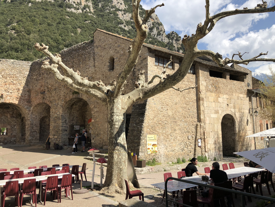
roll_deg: +1.5
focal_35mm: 28
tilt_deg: +6.7
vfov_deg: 49.7
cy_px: 104
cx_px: 138
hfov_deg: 63.4
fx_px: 222
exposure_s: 1/1779
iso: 20
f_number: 1.8
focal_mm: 4
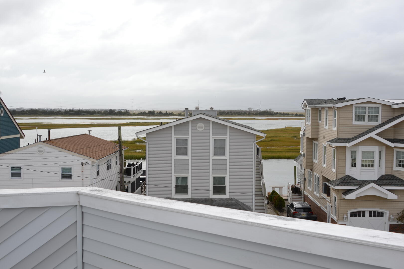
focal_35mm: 42
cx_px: 202
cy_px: 134
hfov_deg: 46.4
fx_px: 471
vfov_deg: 31.9
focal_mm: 28
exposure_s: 1/320
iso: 100
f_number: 9
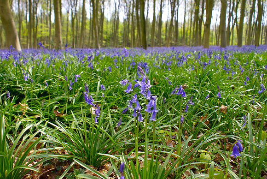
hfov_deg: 57.2
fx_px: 245
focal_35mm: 33
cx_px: 134
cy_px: 90
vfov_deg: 40.1
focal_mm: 22
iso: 100
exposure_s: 1/80
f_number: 5.6
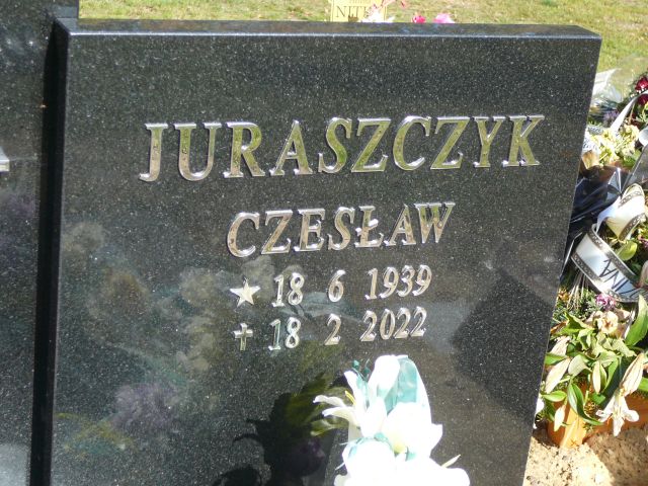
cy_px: 243
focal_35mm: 71
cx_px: 324
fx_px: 1329
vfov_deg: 20.7
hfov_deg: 27.4
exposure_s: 1/250
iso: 80
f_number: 3.7
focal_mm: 10.5
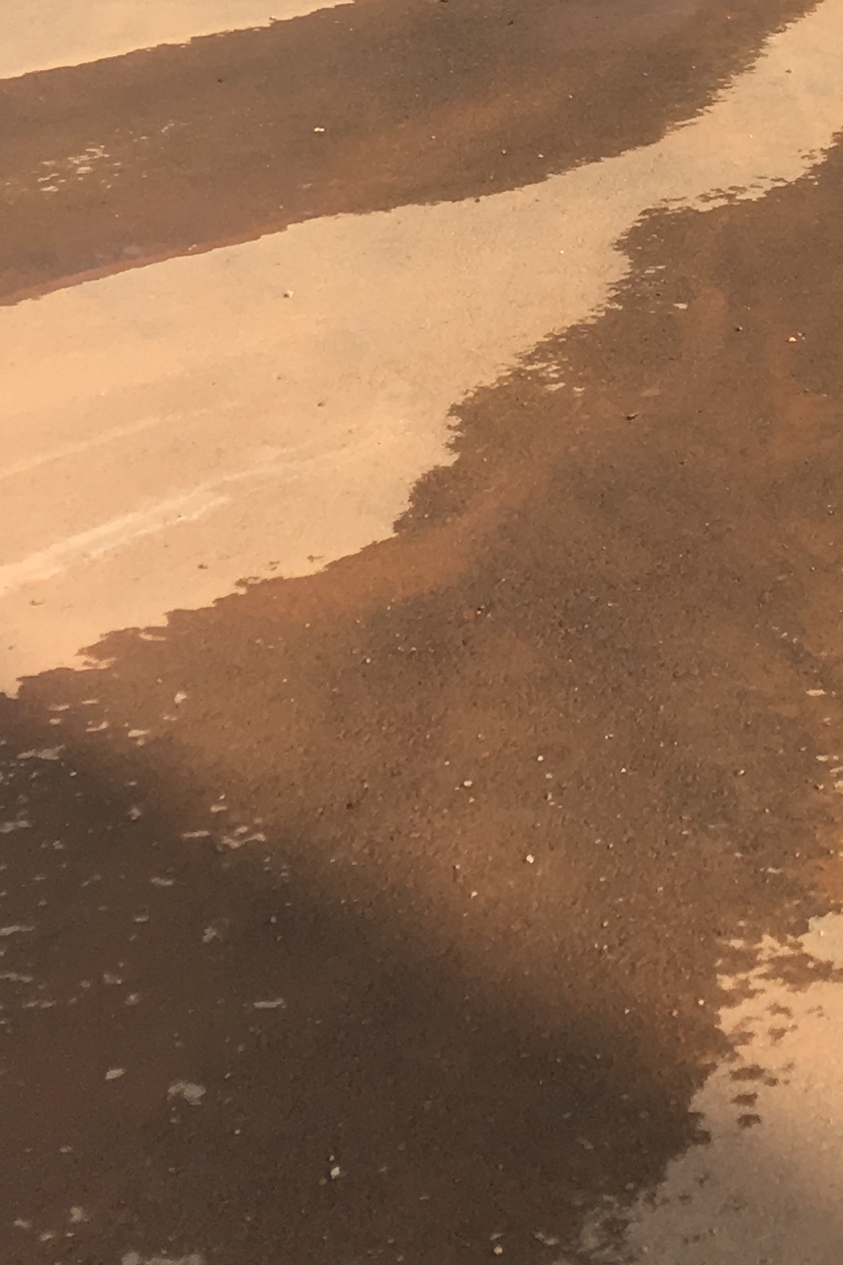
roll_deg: +1.9
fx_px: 3338
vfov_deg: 20.1
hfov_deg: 13.7
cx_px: 1196
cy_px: -245
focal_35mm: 95
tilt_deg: -7.8
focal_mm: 4.15
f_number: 2.2
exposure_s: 1/1166
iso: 25
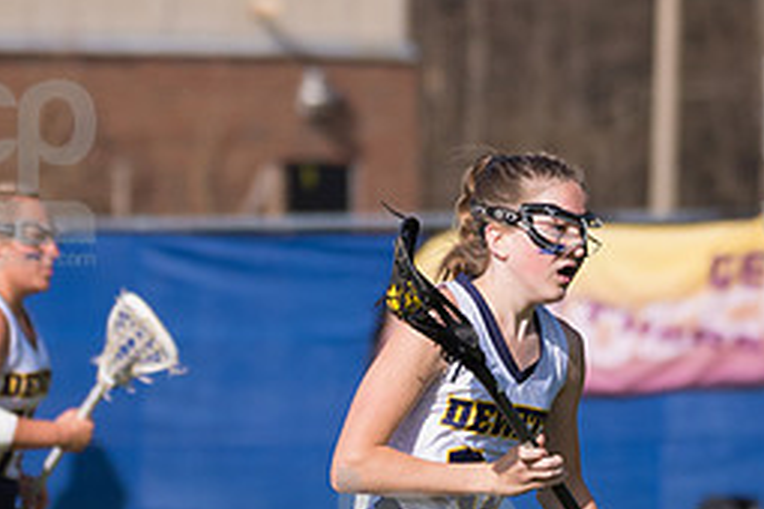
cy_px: 575
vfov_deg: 1.7
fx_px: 17380
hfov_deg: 2.5
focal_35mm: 819
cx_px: 428
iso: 320
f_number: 5.6
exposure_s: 1/2000
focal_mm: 240
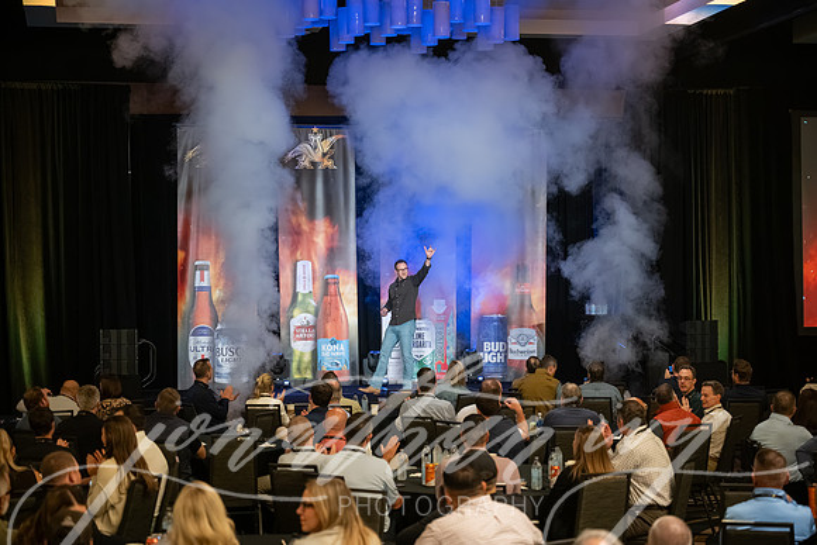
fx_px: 1598
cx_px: 408
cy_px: 272
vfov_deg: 19.4
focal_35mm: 70
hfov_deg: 28.7
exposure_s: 1/200
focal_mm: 70
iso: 2800
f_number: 2.8
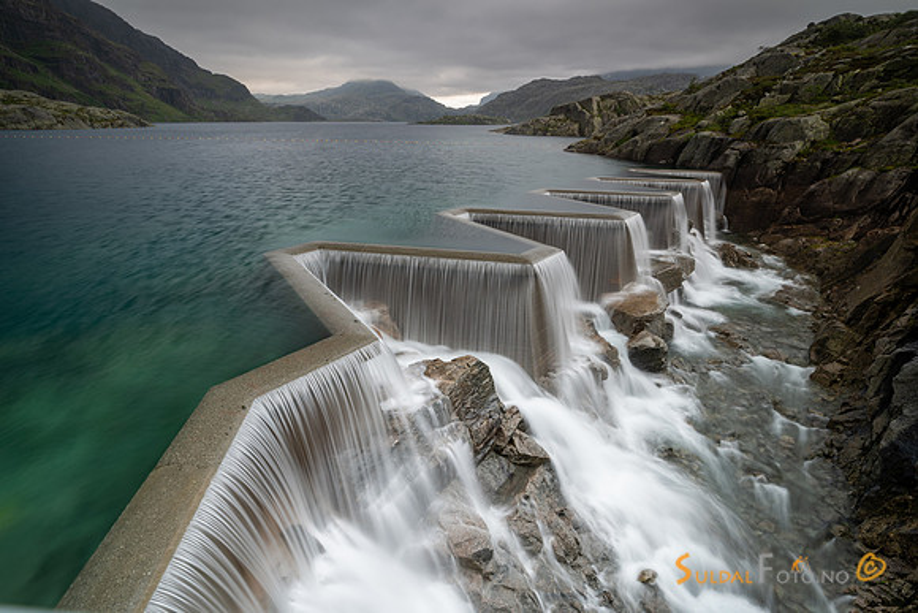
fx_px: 462
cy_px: 306
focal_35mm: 18
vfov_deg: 67.1
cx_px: 459
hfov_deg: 89.6
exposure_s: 1
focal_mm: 18
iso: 50
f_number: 10
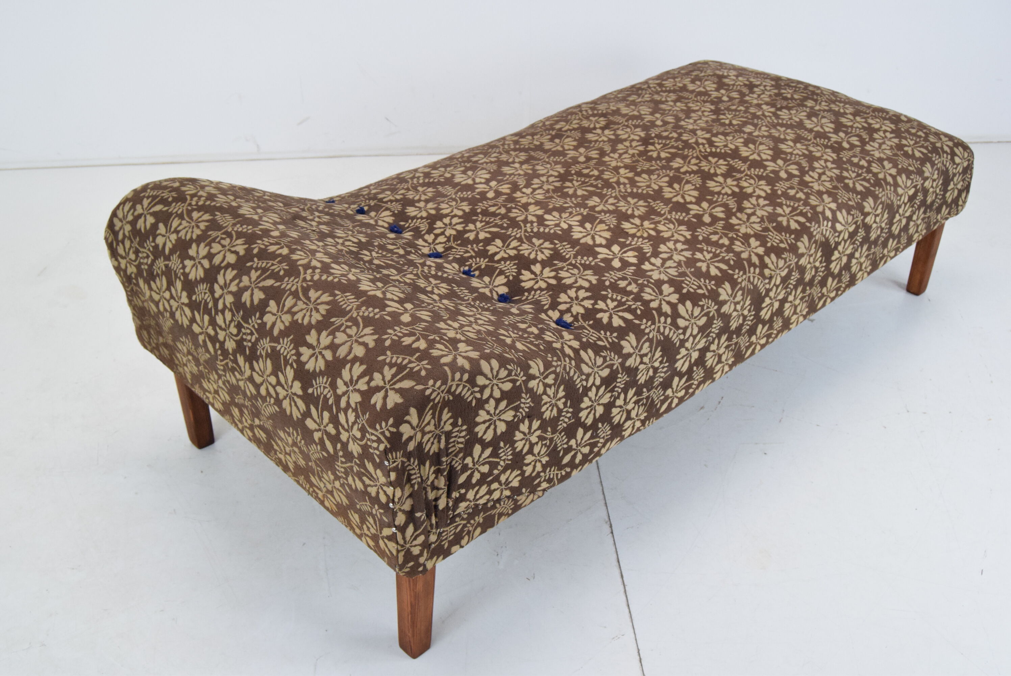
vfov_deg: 36.9
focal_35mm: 36
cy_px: 338
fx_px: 1012
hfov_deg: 53.1
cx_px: 506
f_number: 6.3
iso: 1600
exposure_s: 1/160
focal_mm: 24
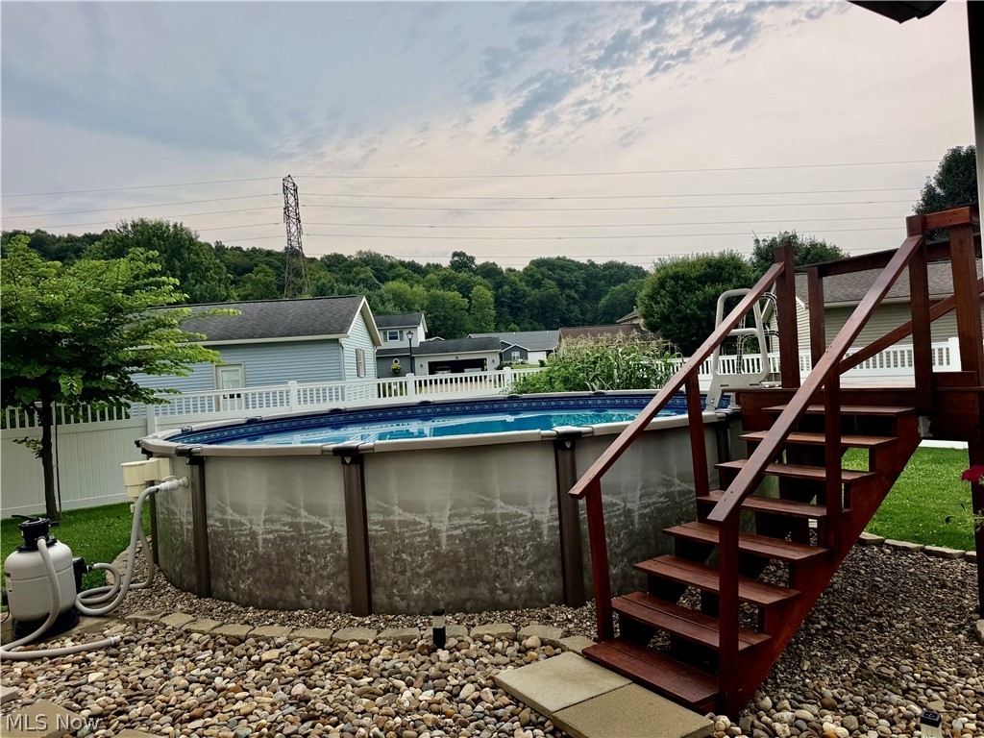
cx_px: 492
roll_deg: +3.5
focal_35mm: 24
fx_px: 682
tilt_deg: -0.4
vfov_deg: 56.8
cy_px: 369
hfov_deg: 71.6
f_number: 1.78
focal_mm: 6.76
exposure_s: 1/2370
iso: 80
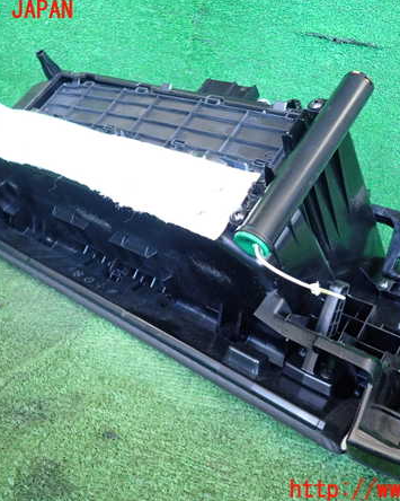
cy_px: 250
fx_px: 489
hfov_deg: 44.5
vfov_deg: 54.2
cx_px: 206
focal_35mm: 33
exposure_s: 1/125
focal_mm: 4.5
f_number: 2
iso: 640
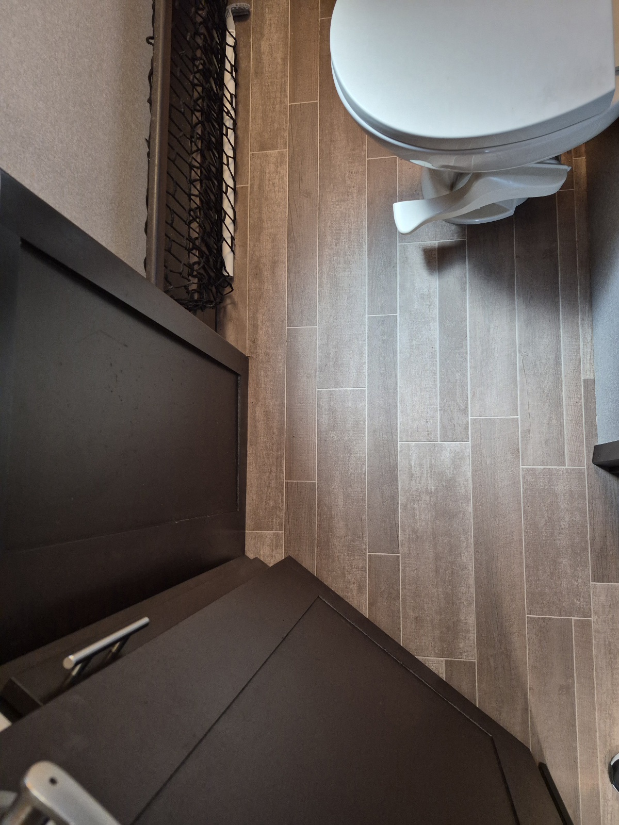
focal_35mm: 23
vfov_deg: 73.9
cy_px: 412
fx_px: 548
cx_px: 310
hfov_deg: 58.9
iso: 640
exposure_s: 1/120
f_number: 1.8
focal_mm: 5.4
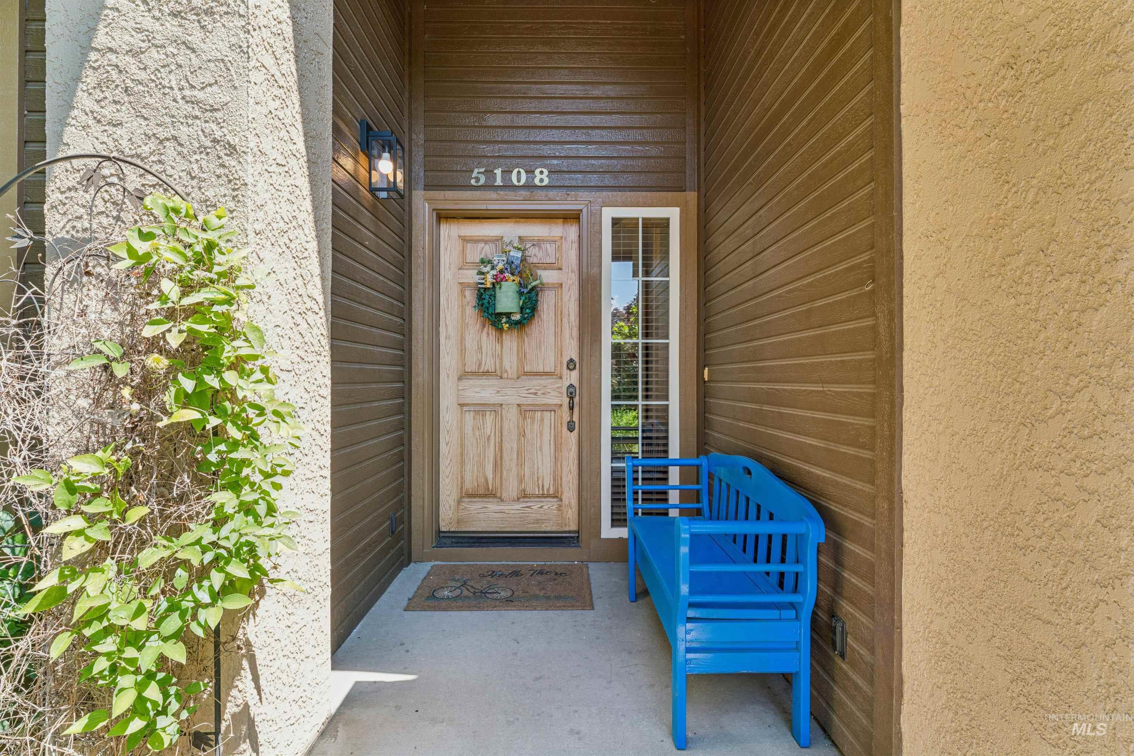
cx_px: 567
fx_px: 545
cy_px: 378
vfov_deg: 69.5
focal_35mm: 17
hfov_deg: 92.3
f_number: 13
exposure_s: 1/25
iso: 400
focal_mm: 17.3
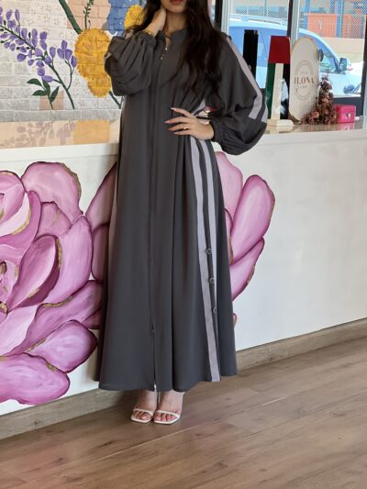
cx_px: 184
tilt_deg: -10.9
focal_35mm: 77
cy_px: 244
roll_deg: -2.4
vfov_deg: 25.3
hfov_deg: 19.1
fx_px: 1088
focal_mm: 9
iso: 200
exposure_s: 1/100
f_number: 2.8
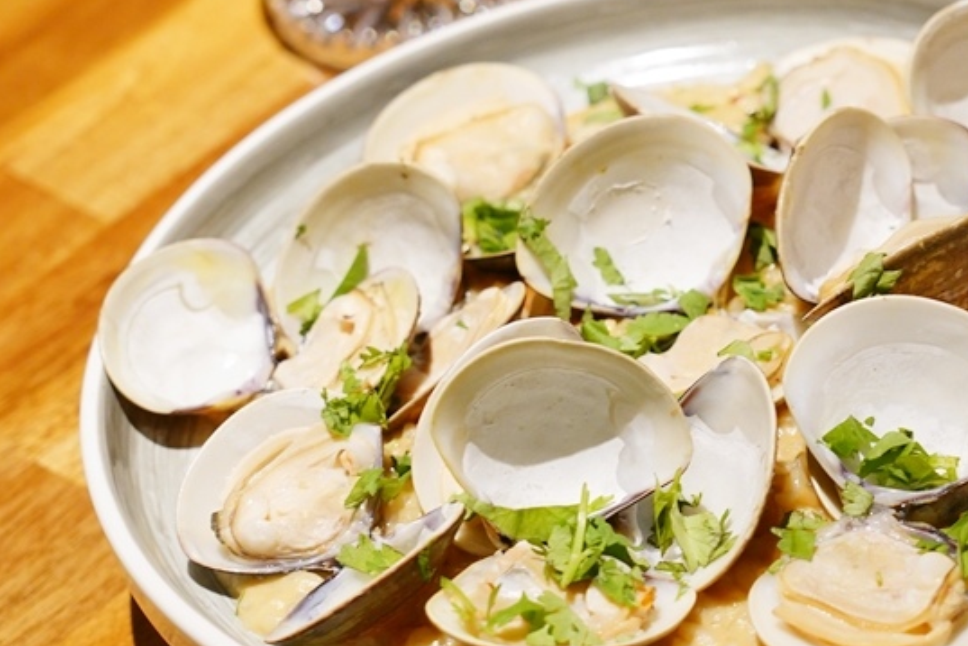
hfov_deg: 11.6
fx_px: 4759
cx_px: 739
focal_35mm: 177
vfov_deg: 7.8
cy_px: 326
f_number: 5.6
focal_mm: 95
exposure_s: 1/30
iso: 1600
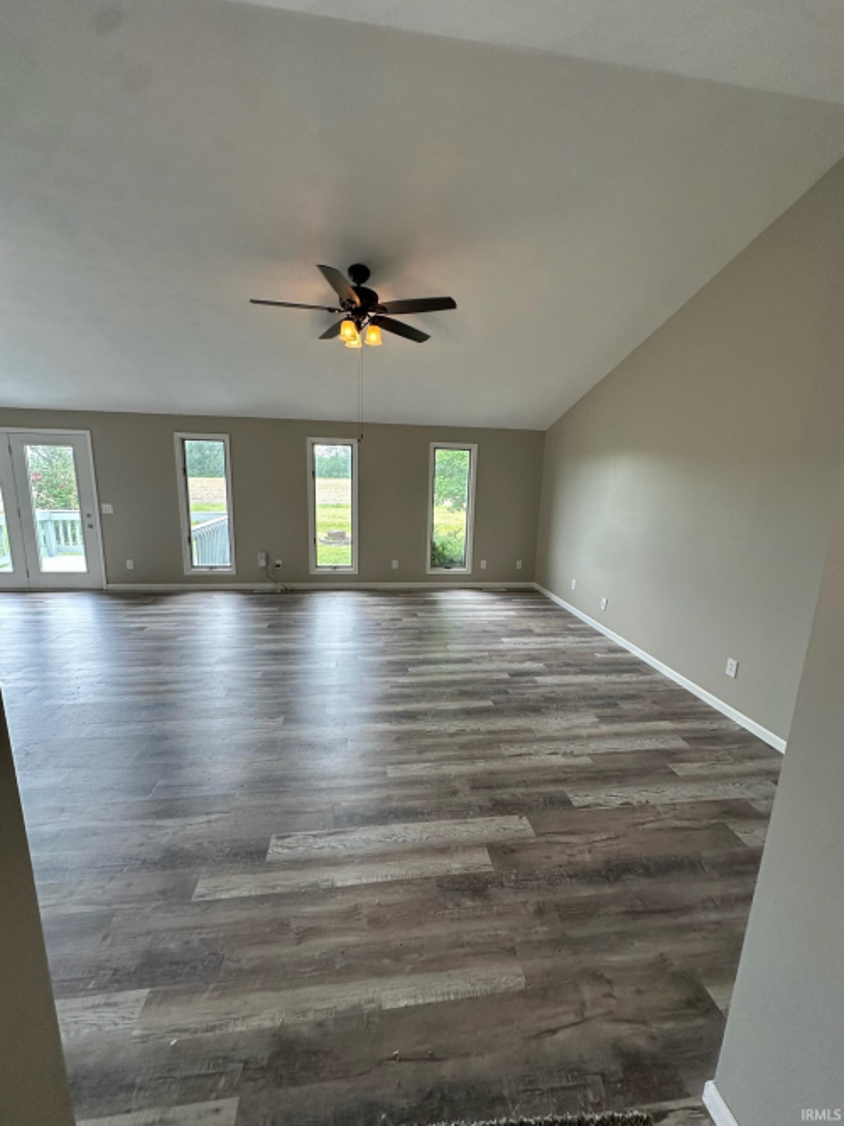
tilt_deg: -10.4
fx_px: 455
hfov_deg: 85.7
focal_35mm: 14
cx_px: 422
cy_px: 563
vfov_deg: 102.1
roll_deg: -1.9
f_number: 2.2
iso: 125
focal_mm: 2.22
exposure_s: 1/120
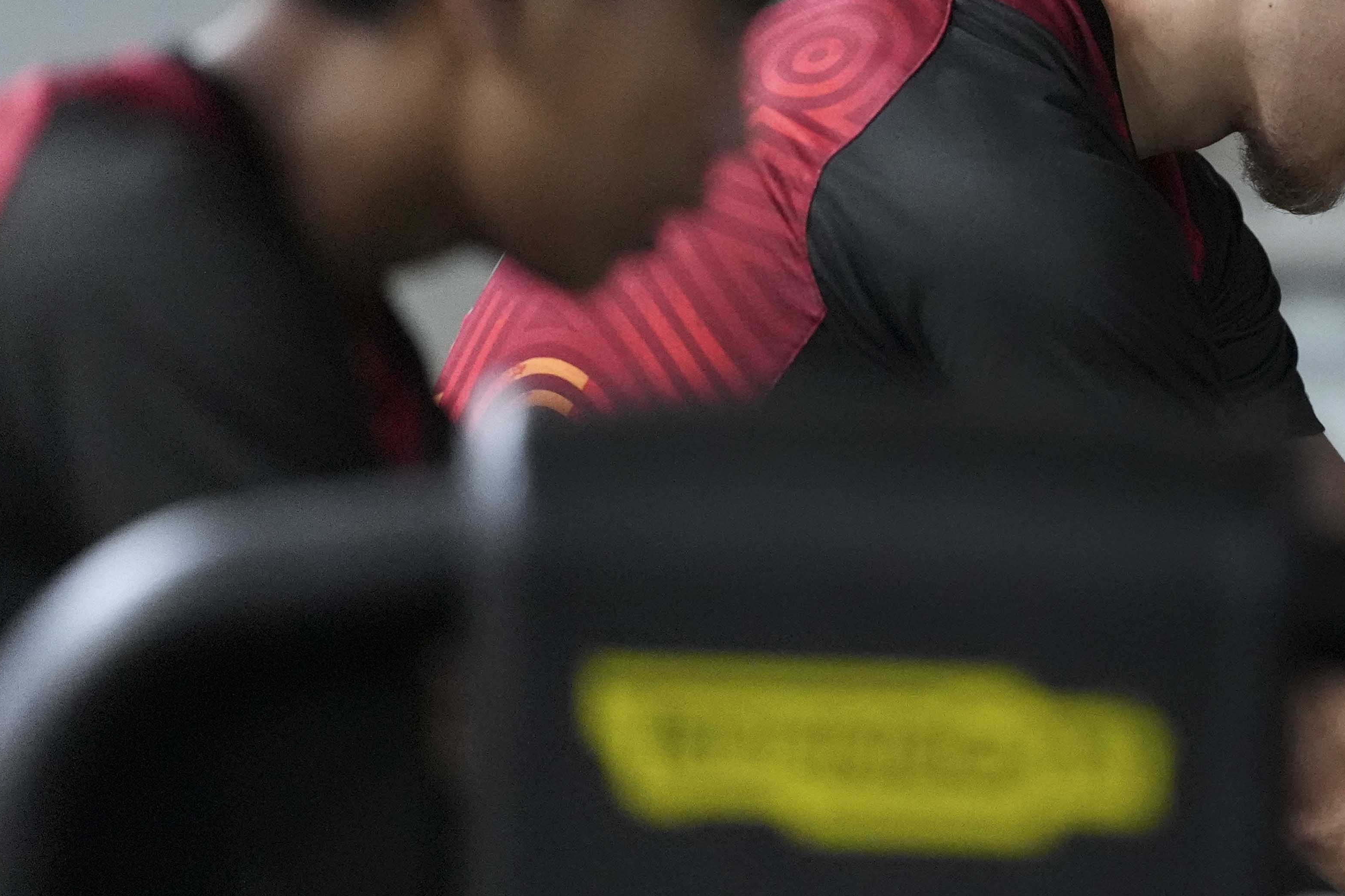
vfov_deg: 2.4
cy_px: 372
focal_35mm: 578
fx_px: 21593
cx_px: 1277
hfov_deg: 3.6
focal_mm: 300
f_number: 2.8
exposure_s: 1/200
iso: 8000
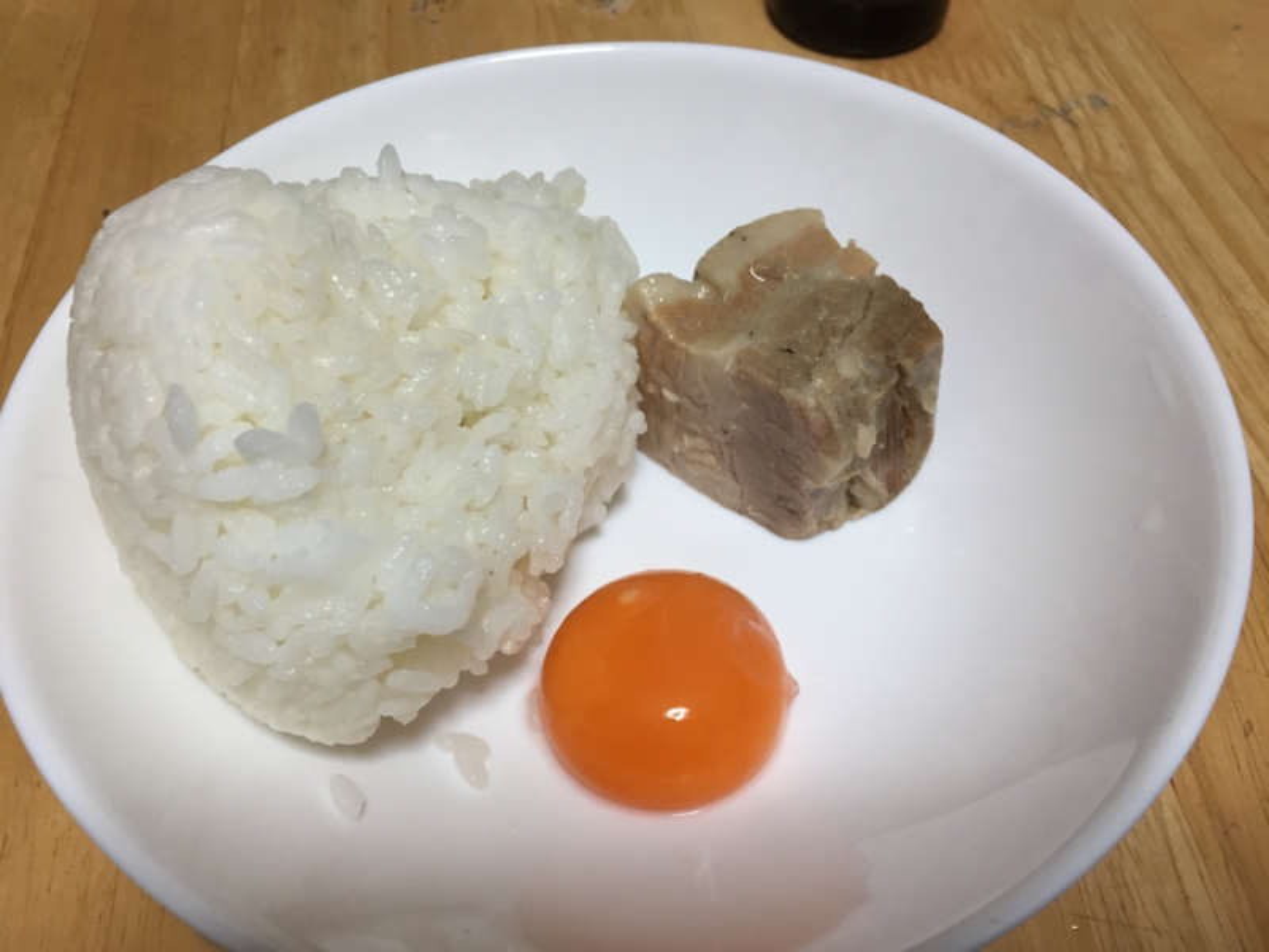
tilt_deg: -52.5
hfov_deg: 61.7
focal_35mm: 29
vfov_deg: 48.2
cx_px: 634
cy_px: 476
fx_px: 1063
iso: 50
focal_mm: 4.15
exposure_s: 1/33
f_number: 2.2
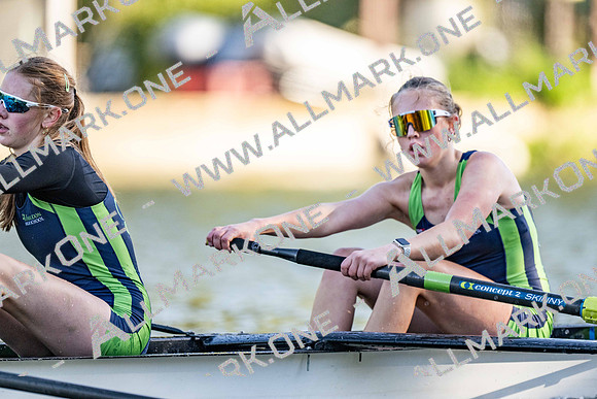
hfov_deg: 3.4
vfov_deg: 2.3
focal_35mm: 600
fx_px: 9952
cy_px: 200
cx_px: 298
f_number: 4
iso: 800
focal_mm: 600
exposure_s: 1/2500
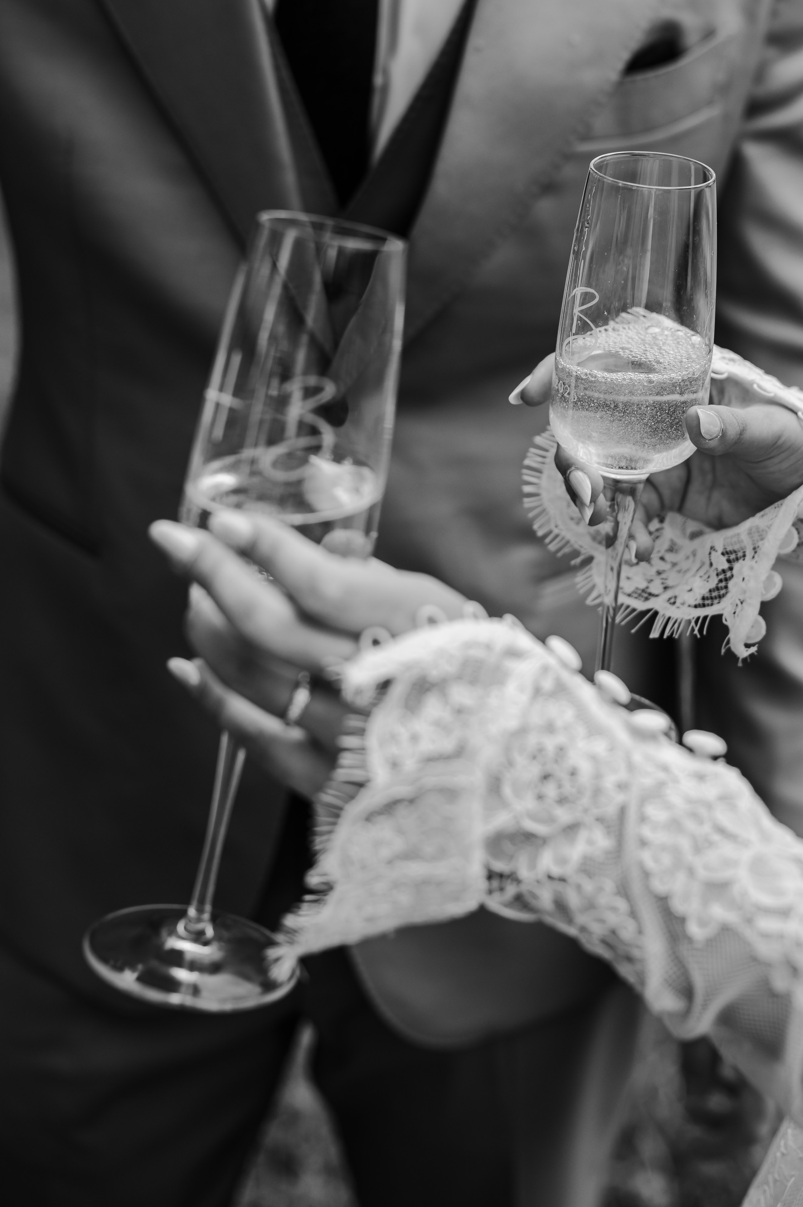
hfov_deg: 27.0
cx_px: 402
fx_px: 1675
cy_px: 604
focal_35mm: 50
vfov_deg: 39.6
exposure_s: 1/800
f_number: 2.8
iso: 200
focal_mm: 50
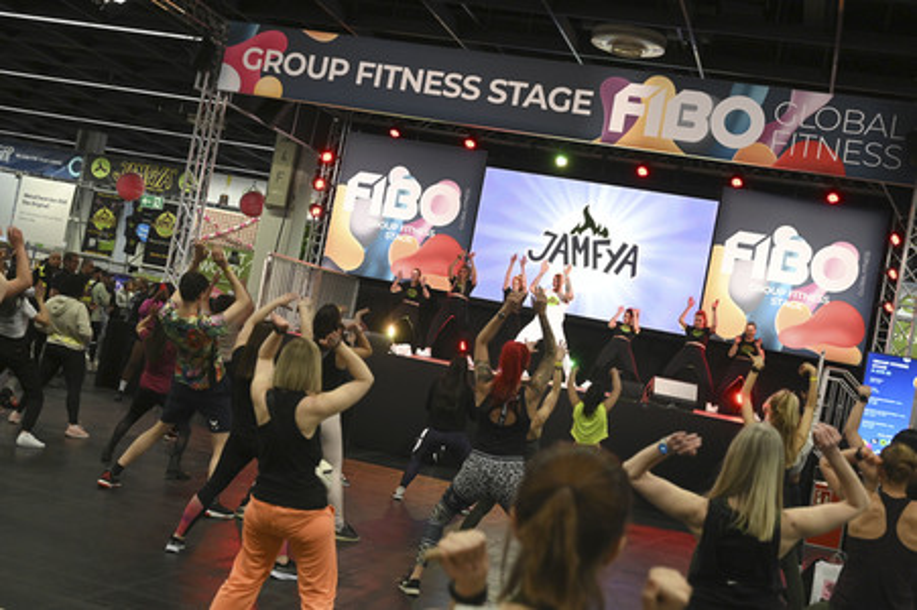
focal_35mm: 47
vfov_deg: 28.6
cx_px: 458
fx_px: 1196
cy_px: 305
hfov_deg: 41.9
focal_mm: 47
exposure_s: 1/180
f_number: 4.8
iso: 3200
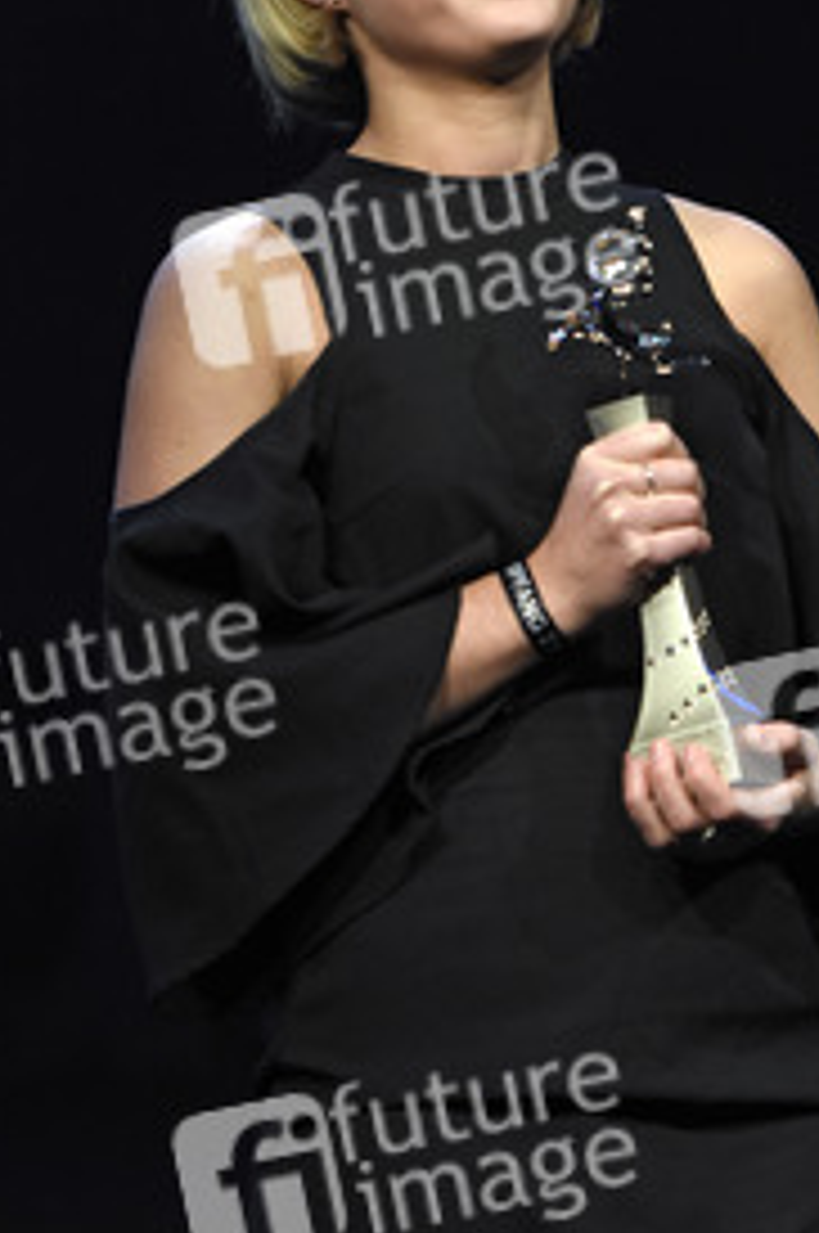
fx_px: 10117
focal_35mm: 296
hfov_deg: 4.6
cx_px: 536
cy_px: 486
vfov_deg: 7.0
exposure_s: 1/320
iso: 1600
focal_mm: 135
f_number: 3.2
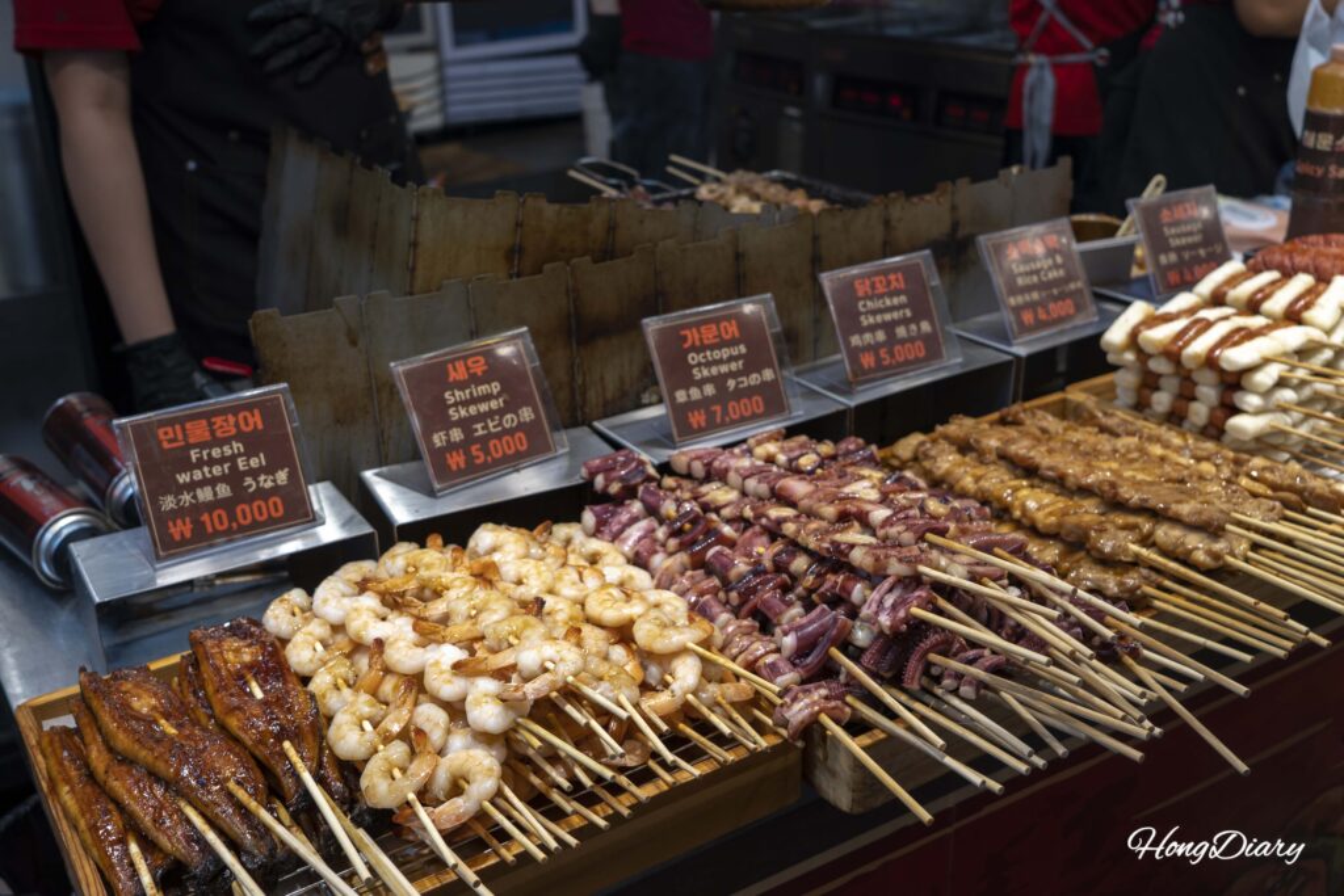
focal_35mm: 32
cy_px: 448
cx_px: 672
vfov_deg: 41.1
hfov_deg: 58.7
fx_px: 1195
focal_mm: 32
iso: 200
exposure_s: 1/60
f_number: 4.5
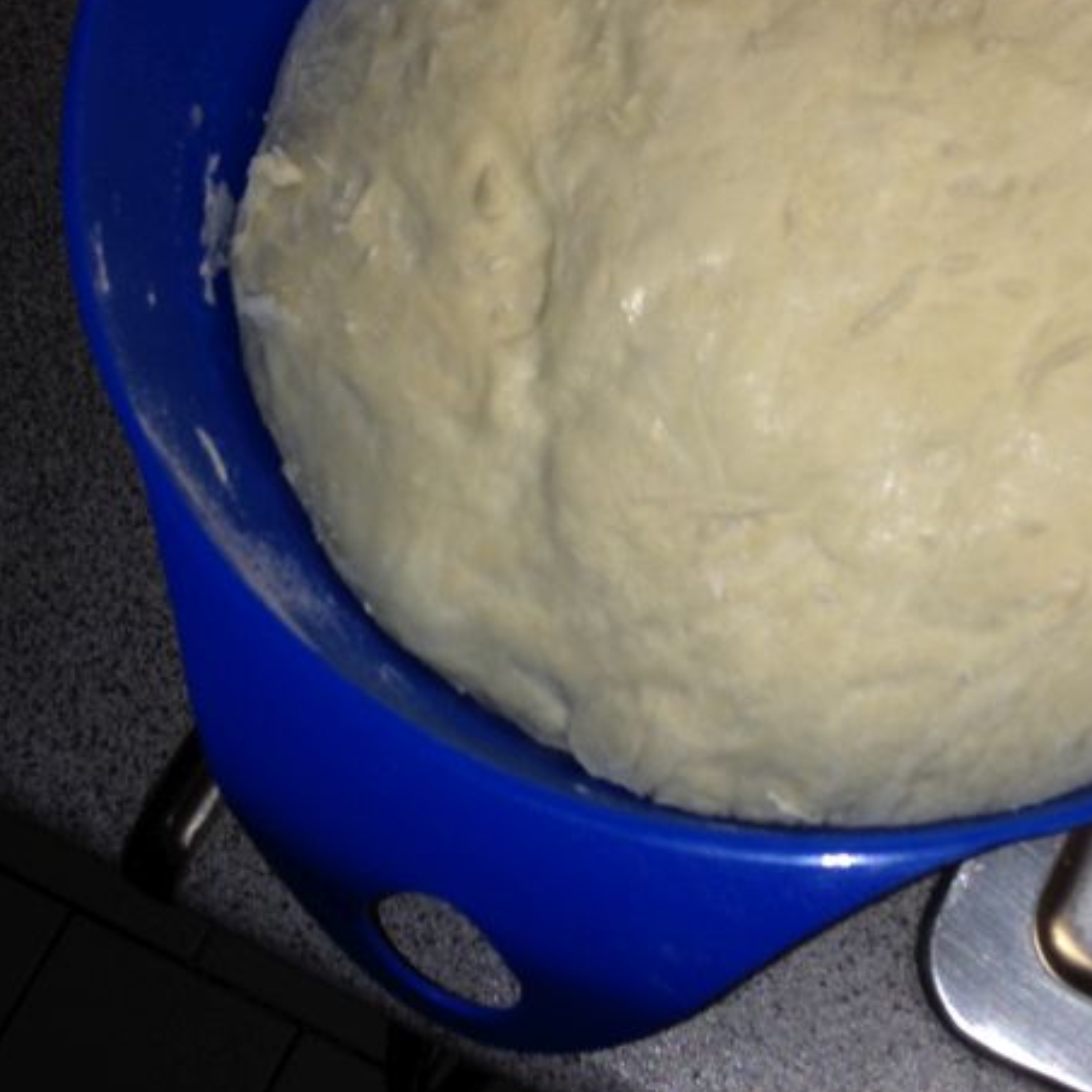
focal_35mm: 70
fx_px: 2498
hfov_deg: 24.3
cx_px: 841
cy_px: 352
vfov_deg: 24.5
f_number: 2.4
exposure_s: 1/53
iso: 50
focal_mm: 4.28
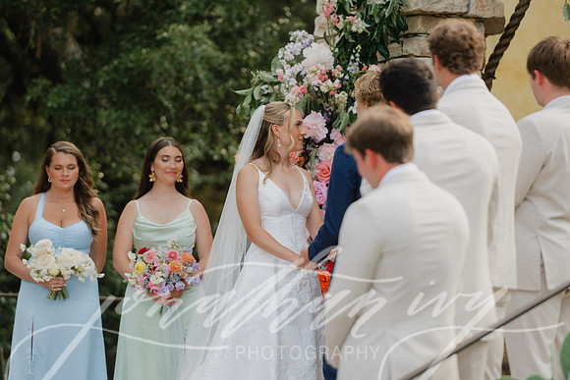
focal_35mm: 200
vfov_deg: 6.9
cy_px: 190
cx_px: 285
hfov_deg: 10.3
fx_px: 3167
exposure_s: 1/800
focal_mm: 200
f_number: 2.8
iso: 200
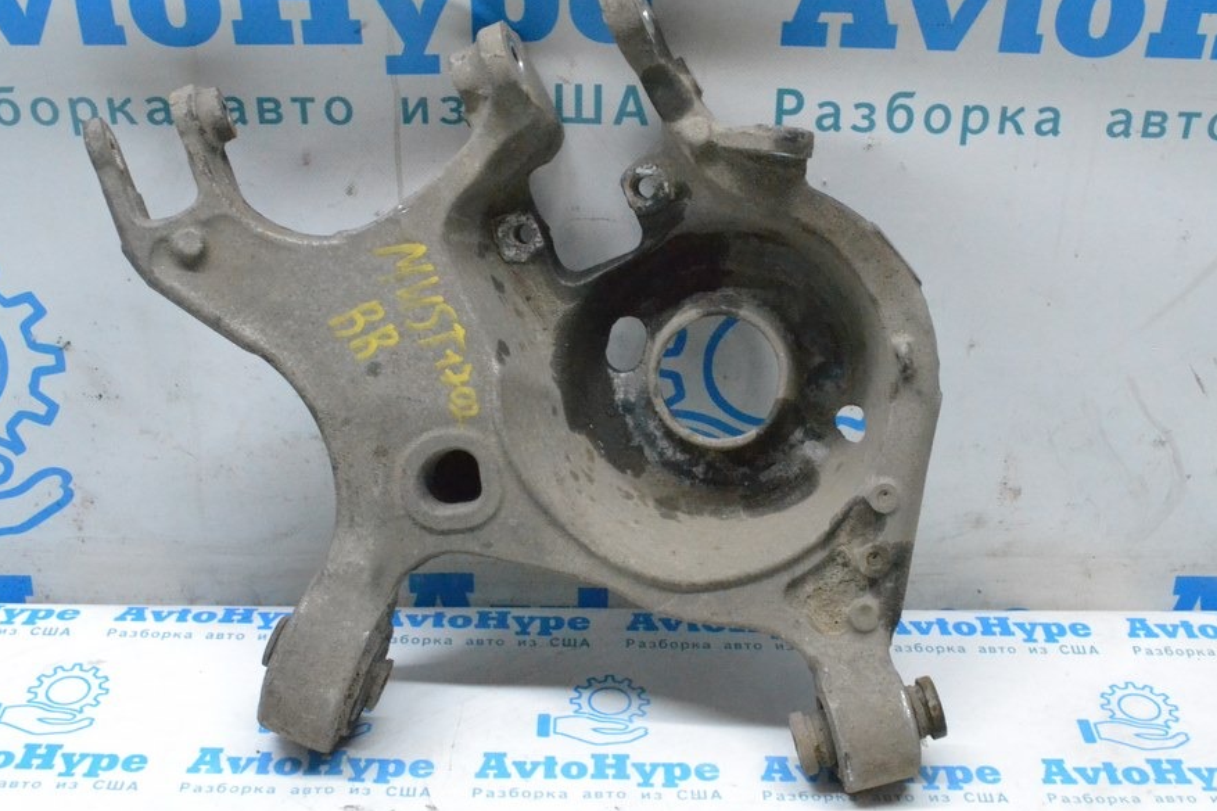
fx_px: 1656
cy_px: 382
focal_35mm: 49
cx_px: 653
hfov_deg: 40.3
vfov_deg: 27.5
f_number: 9
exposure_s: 1/160
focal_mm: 28
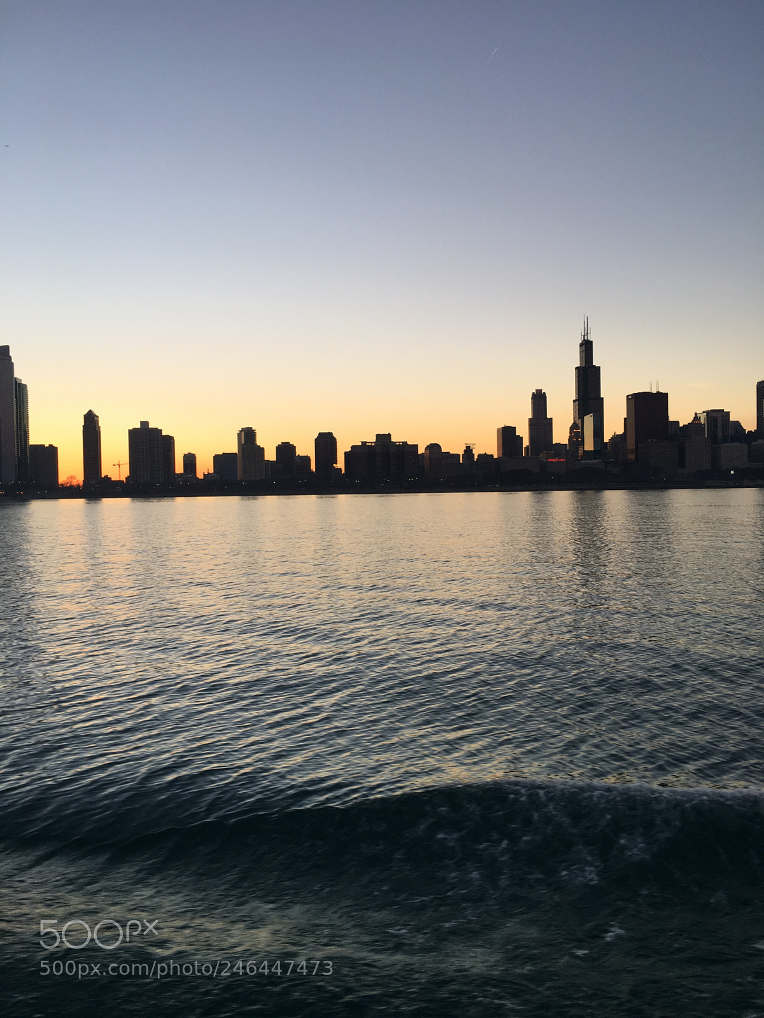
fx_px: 853
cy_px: 509
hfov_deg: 48.2
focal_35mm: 29
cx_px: 382
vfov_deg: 61.7
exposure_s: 1/144
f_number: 2.2
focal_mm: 4.15
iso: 25
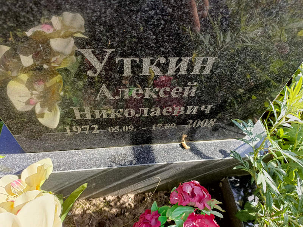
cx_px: 152
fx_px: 219
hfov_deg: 69.4
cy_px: 114
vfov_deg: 54.9
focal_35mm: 25
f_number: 1.69
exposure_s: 1/219
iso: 112
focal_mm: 4.76
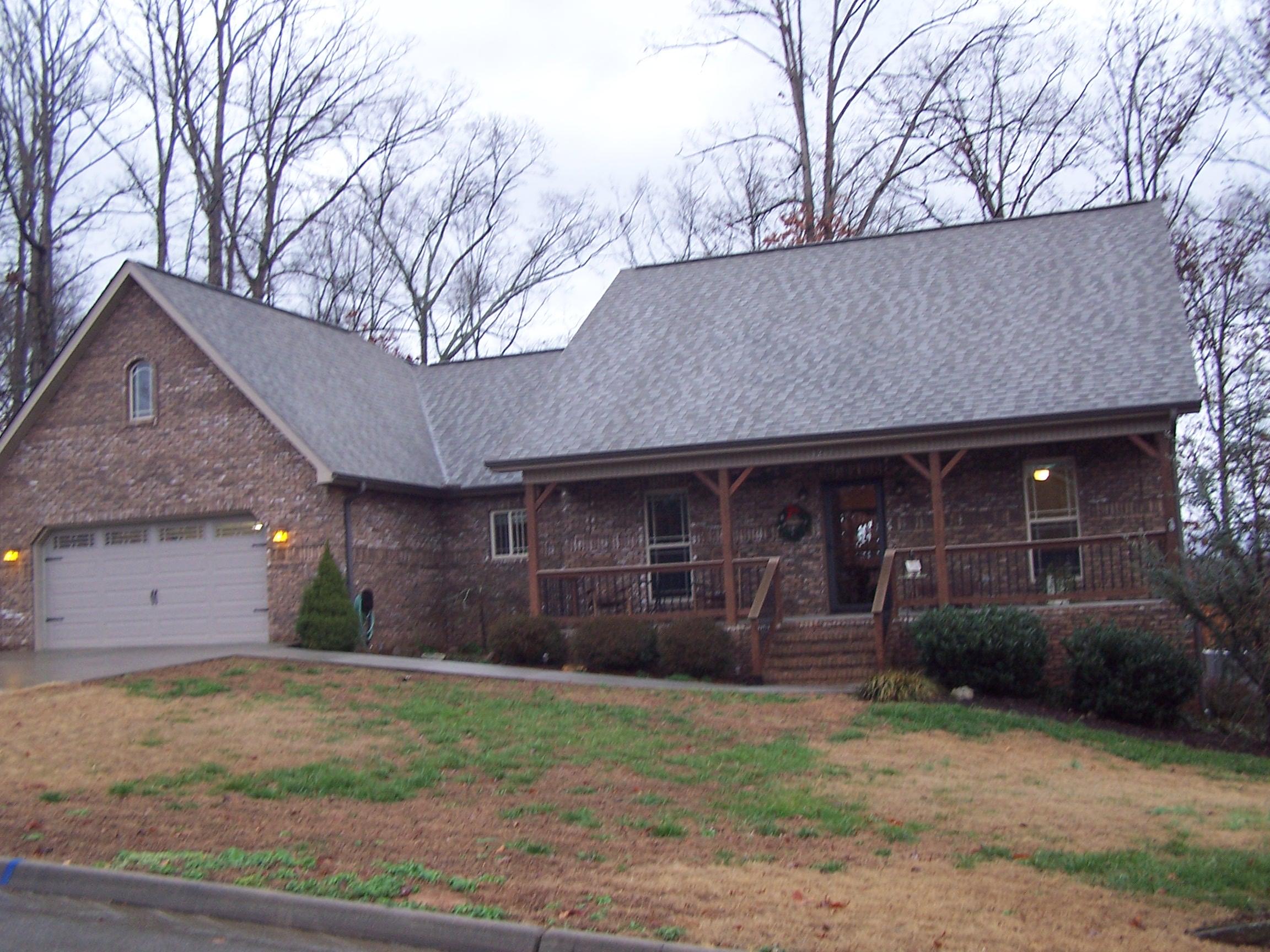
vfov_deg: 37.7
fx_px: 1394
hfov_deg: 49.0
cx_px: 635
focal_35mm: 38
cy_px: 476
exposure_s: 1/30
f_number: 2.8
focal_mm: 6.3
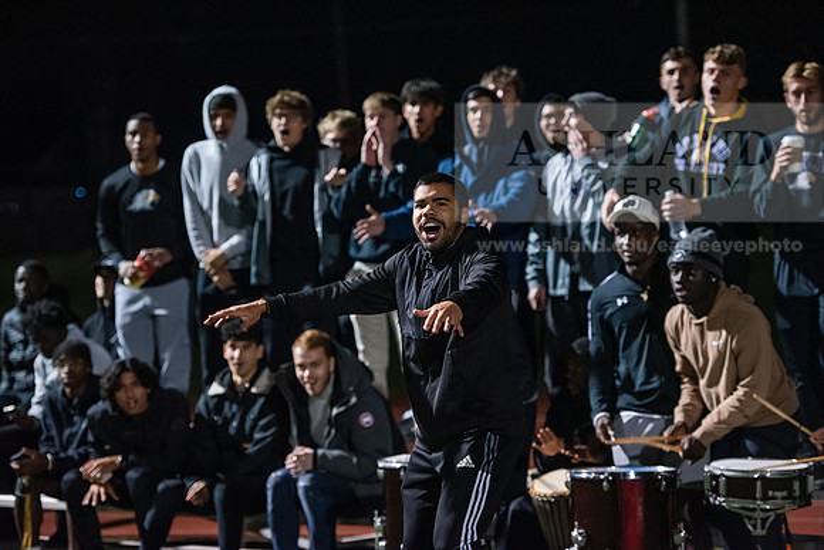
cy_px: 275
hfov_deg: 17.6
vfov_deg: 11.8
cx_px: 412
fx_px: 2656
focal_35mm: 116
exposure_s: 1/400
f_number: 2.8
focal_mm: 116
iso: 8000
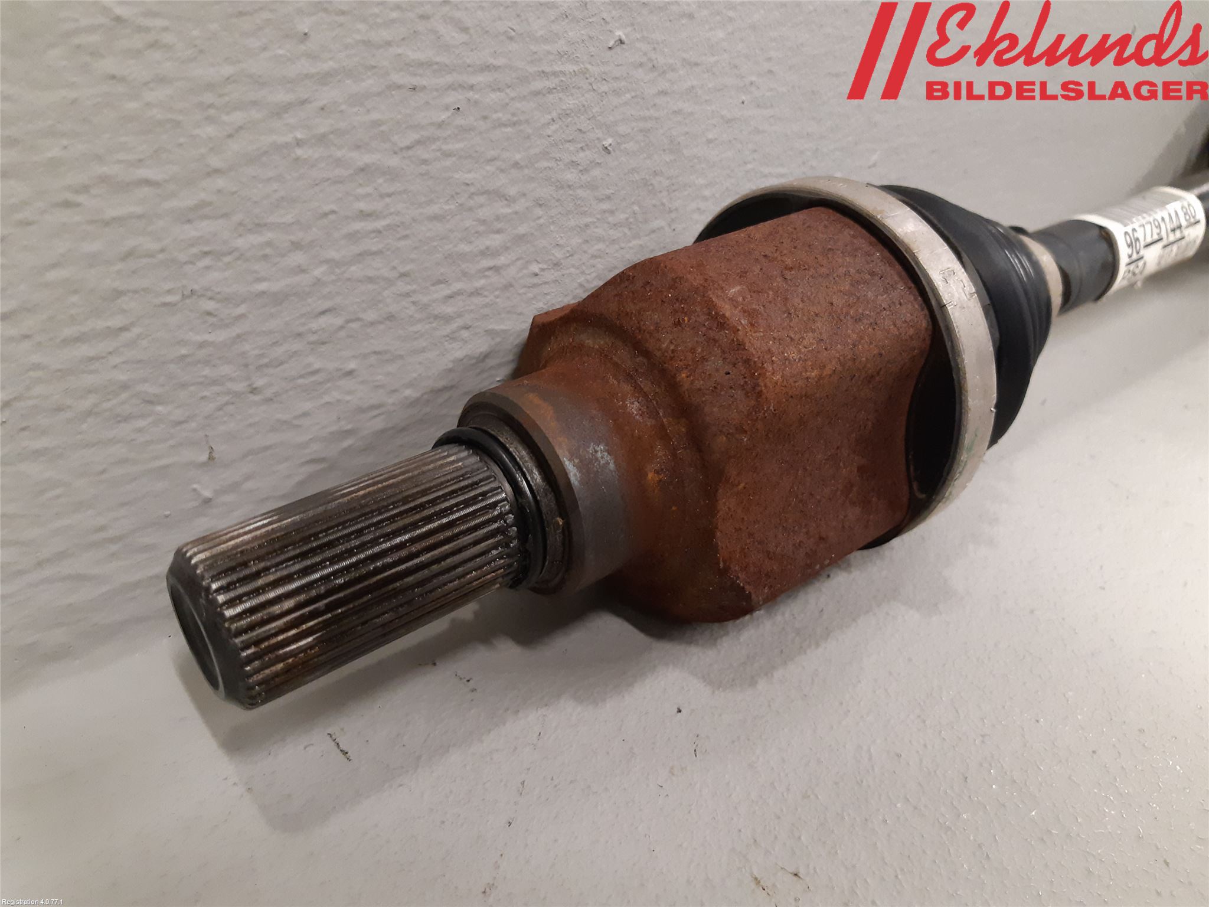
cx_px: 604
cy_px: 454
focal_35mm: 26
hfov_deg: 67.3
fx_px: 908
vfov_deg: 53.1
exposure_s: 1/50
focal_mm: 3.93
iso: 250
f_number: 1.7
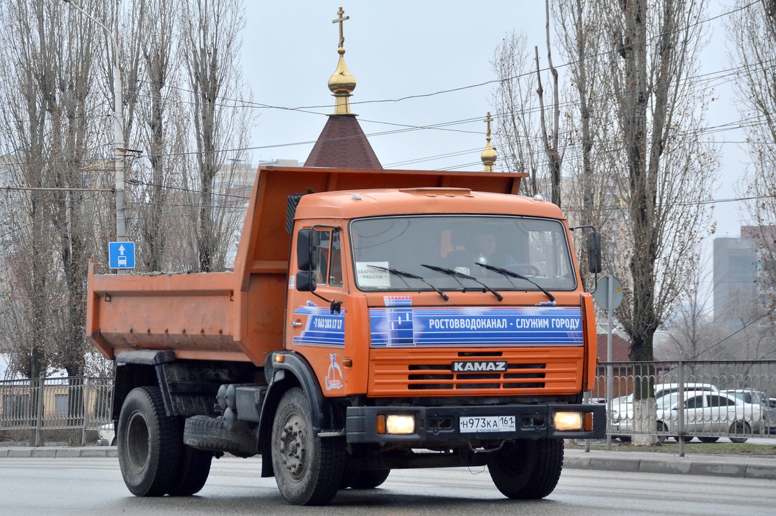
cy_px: 258
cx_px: 388
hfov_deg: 15.2
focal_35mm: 135
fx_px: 2909
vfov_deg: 10.2
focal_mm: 90
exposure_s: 1/800
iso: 800
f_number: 5.3
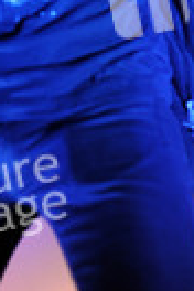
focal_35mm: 152
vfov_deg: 12.9
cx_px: 18
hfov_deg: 9.0
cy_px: -123
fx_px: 1229
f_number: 2.5
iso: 1600
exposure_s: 1/250
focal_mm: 50
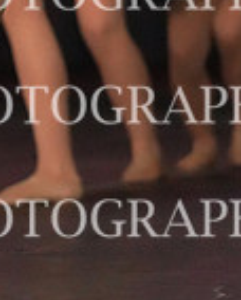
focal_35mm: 1151
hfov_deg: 1.3
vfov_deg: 1.7
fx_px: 10240
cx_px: -107
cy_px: -65
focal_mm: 300
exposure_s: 1/1250
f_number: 3.5
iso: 16000
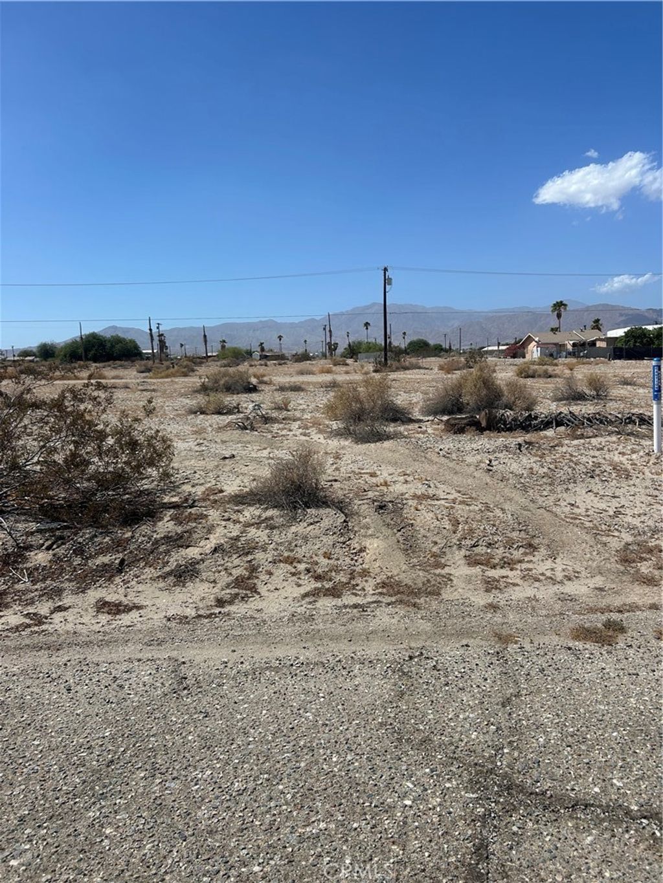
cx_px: 332
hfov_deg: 53.1
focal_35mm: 26
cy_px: 442
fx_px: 664
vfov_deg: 67.3
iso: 50
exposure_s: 1/8000
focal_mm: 5.7
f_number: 1.5
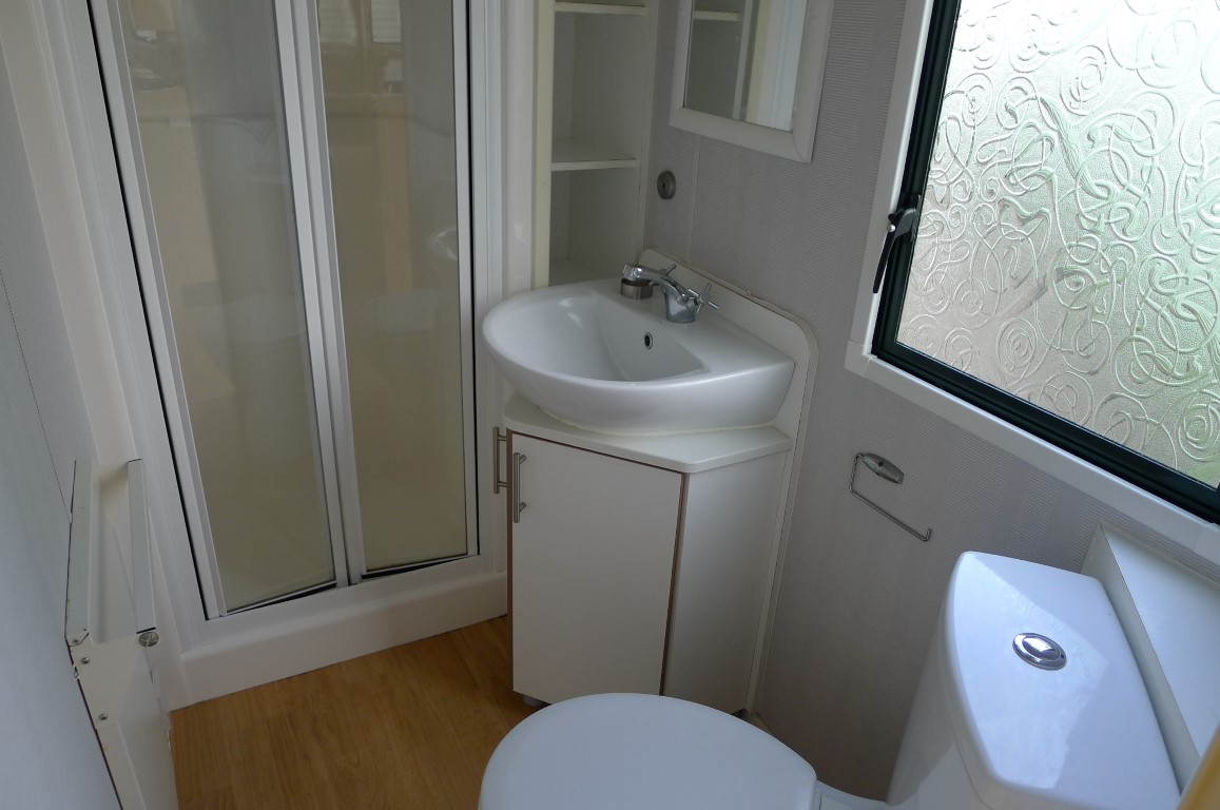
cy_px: 405
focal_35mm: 24
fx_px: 812
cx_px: 610
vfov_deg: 53.0
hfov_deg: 73.8
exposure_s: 1/80
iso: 80
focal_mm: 5.1
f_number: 2
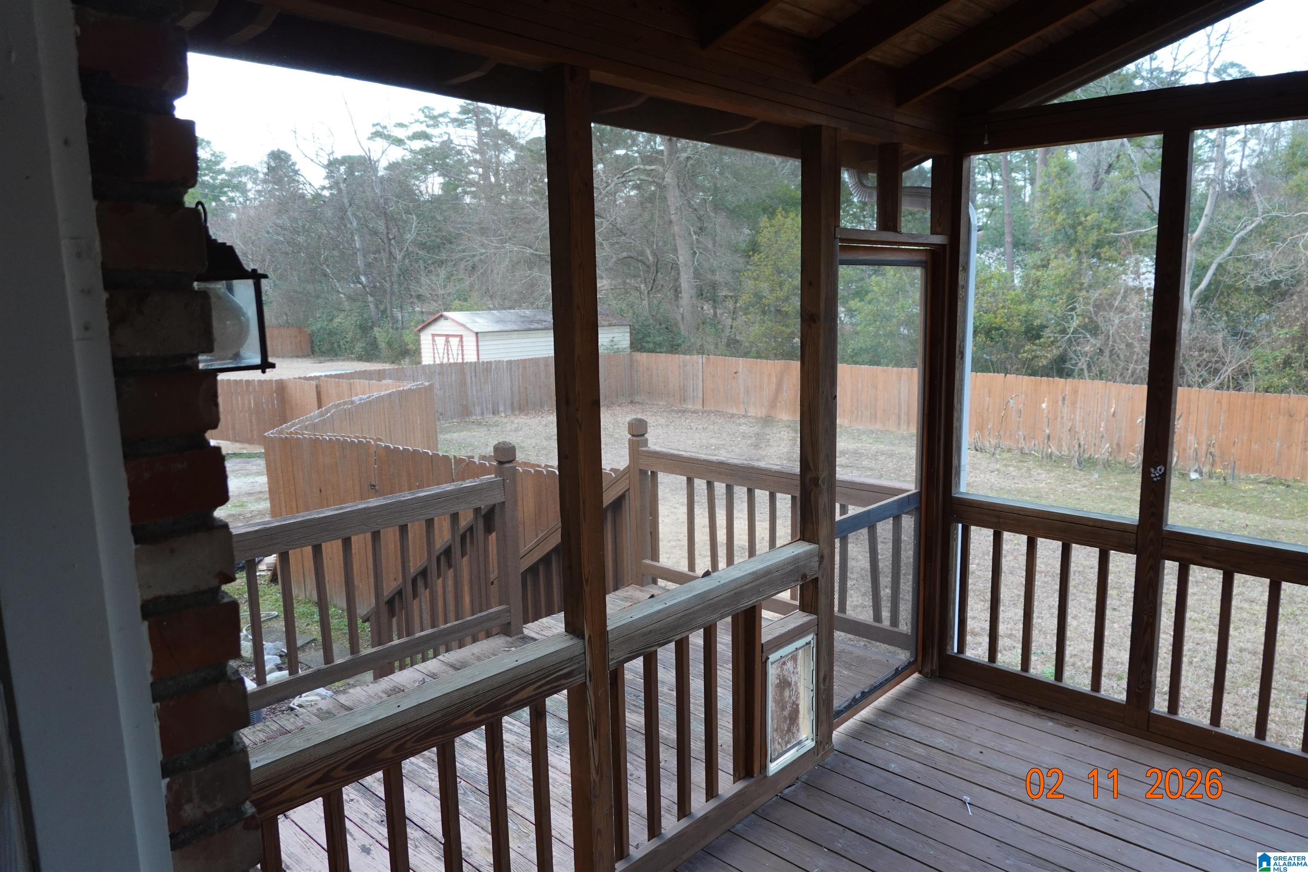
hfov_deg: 73.7
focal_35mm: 24
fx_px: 872
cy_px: 436
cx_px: 654
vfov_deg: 53.1
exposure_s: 1/25
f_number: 2.8
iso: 250
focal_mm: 9
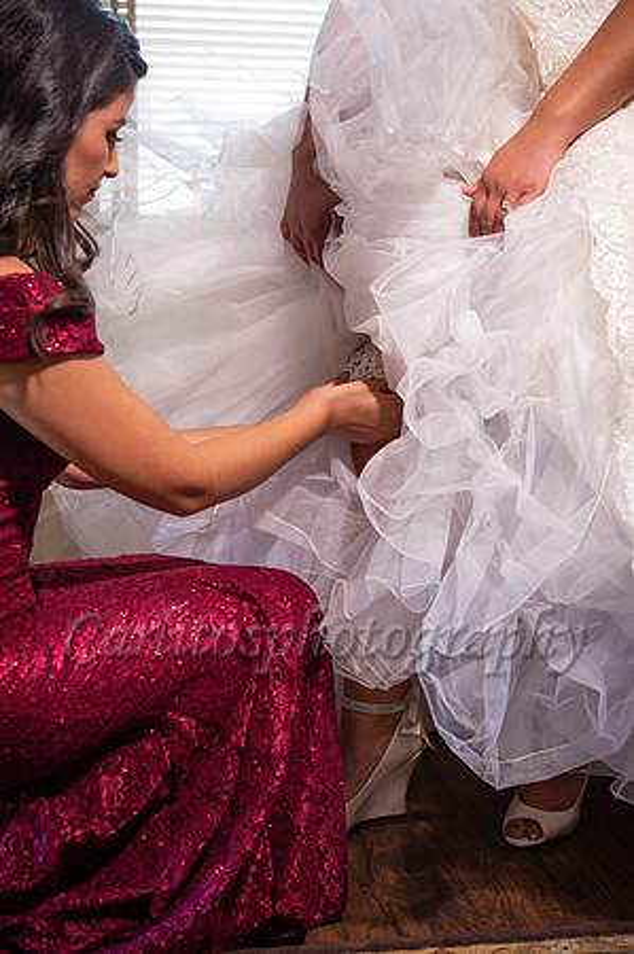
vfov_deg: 33.4
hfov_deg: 22.6
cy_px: 477
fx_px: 1589
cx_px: 317
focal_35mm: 60
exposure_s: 1/60
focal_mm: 60
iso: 400
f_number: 4
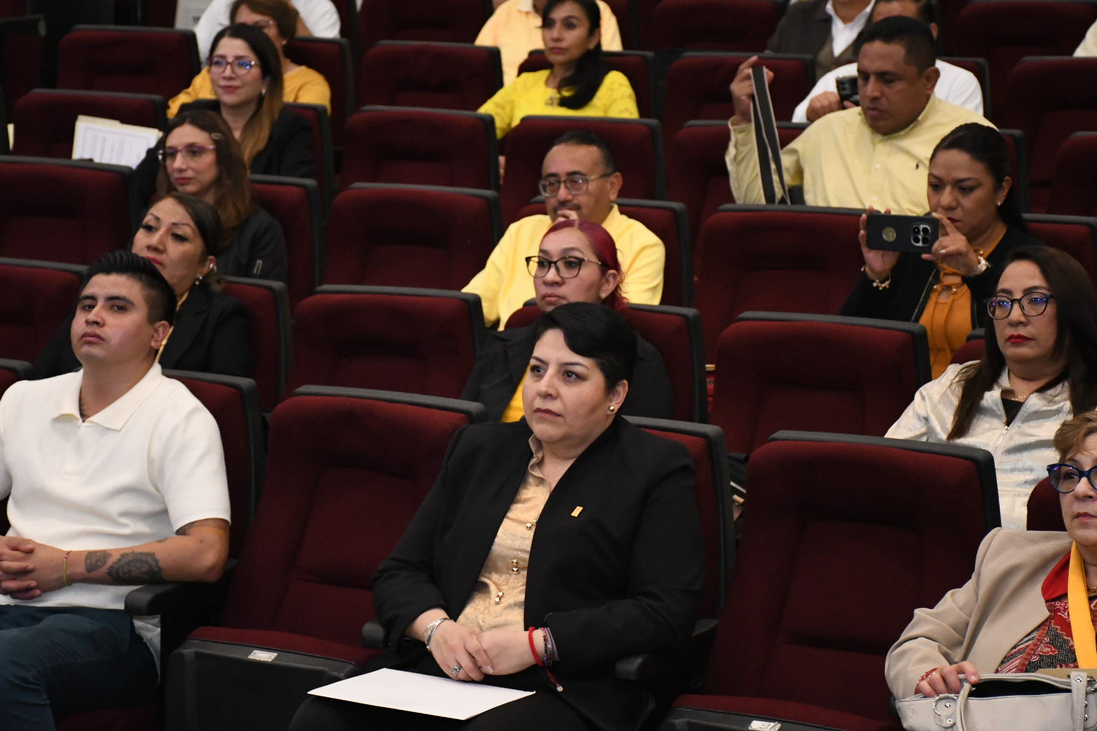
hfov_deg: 19.8
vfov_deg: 13.3
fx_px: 3138
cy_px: 358
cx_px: 564
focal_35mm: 103
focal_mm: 66
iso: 6400
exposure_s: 1/125
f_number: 5.6
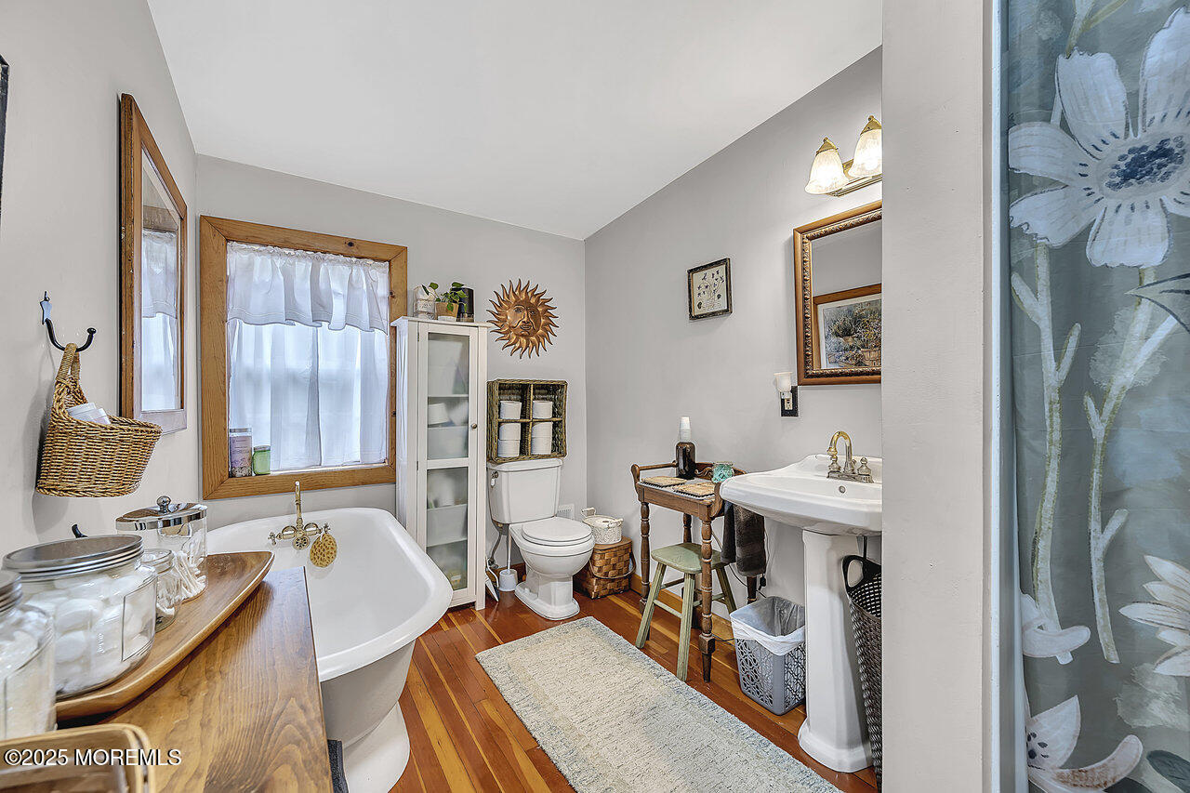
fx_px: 463
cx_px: 595
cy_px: 396
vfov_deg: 81.2
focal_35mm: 14
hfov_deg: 104.3
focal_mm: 14
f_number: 8
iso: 200
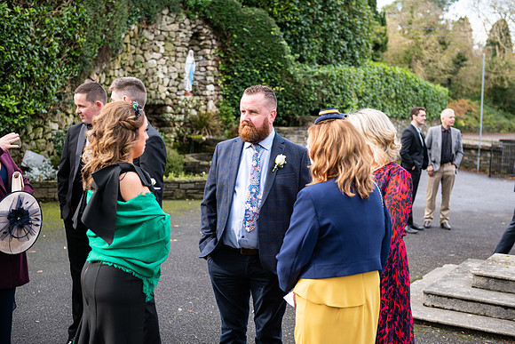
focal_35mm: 52
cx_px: 258
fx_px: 744
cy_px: 172
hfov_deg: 38.2
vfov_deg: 26.0
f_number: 3.5
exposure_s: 1/320
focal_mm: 52
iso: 200
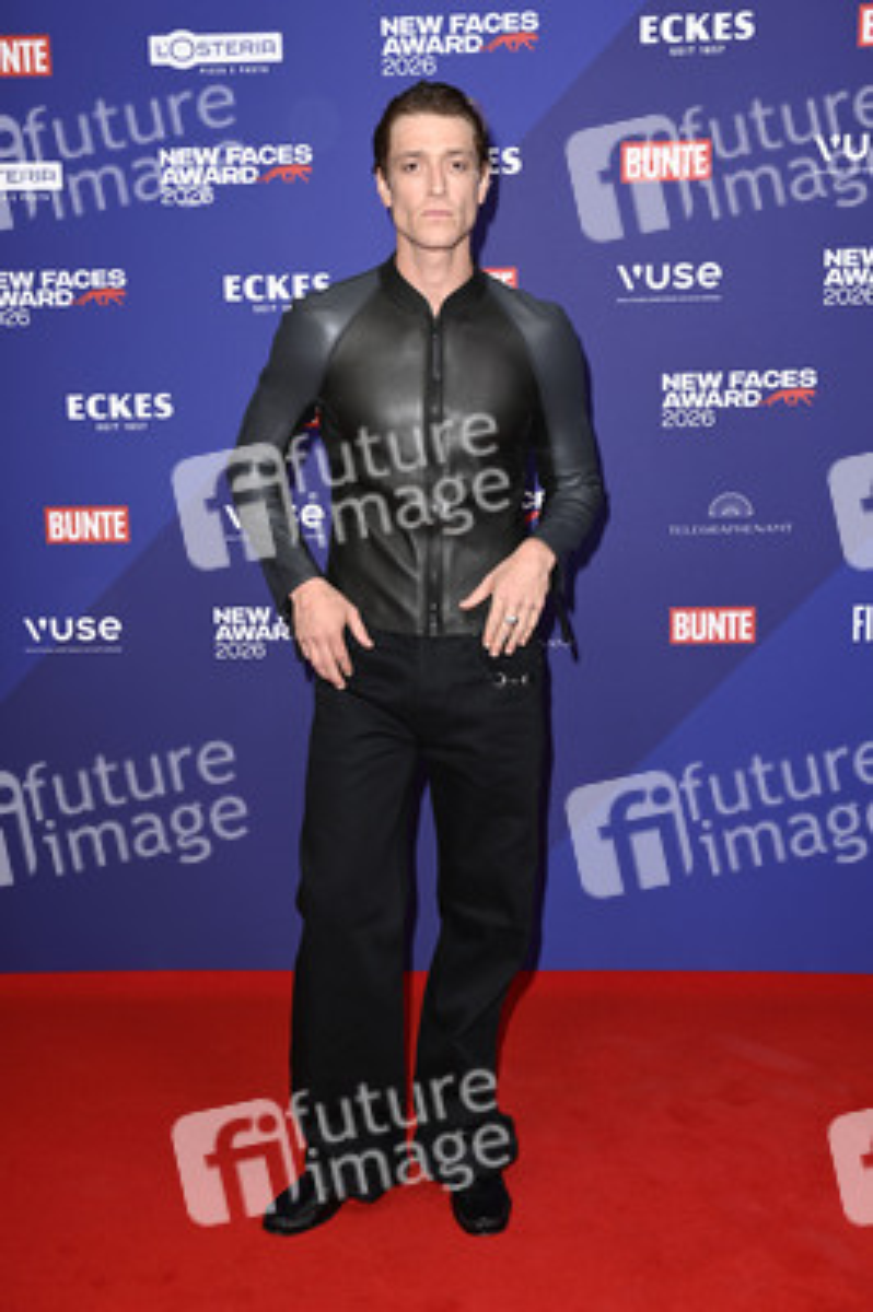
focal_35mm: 44
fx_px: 1603
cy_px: 656
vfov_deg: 44.5
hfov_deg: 30.5
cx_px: 436
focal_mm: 44
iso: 400
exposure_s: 1/250
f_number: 5.6
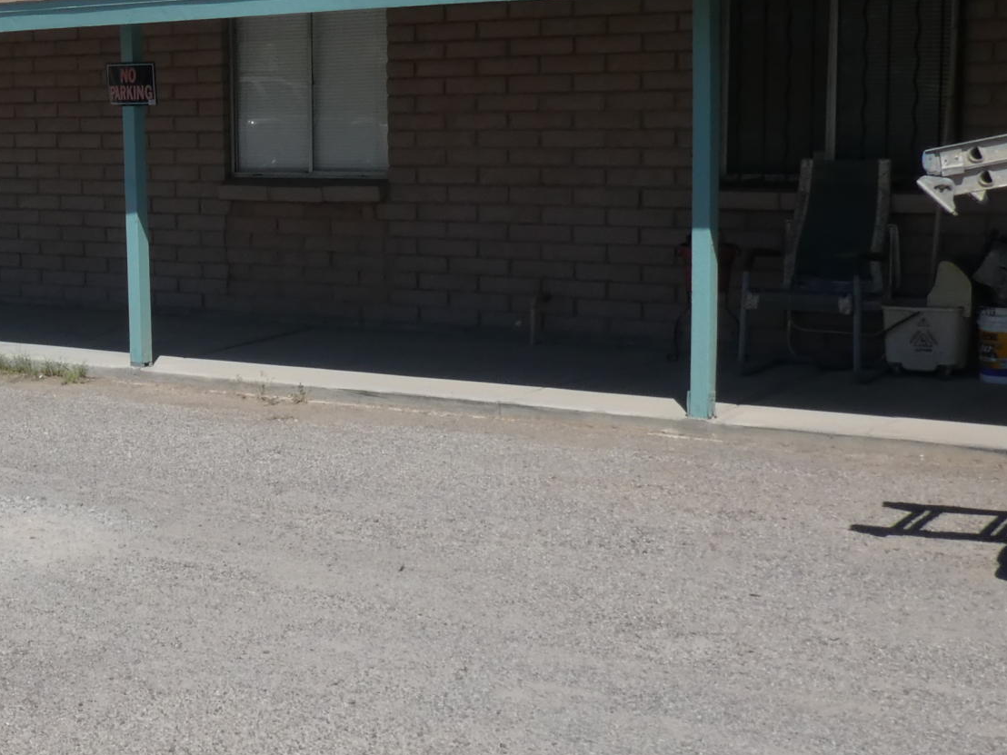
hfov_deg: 28.7
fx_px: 1891
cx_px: 107
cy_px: 416
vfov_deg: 22.6
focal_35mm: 65
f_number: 4.5
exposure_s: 1/1000
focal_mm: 4.3
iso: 80
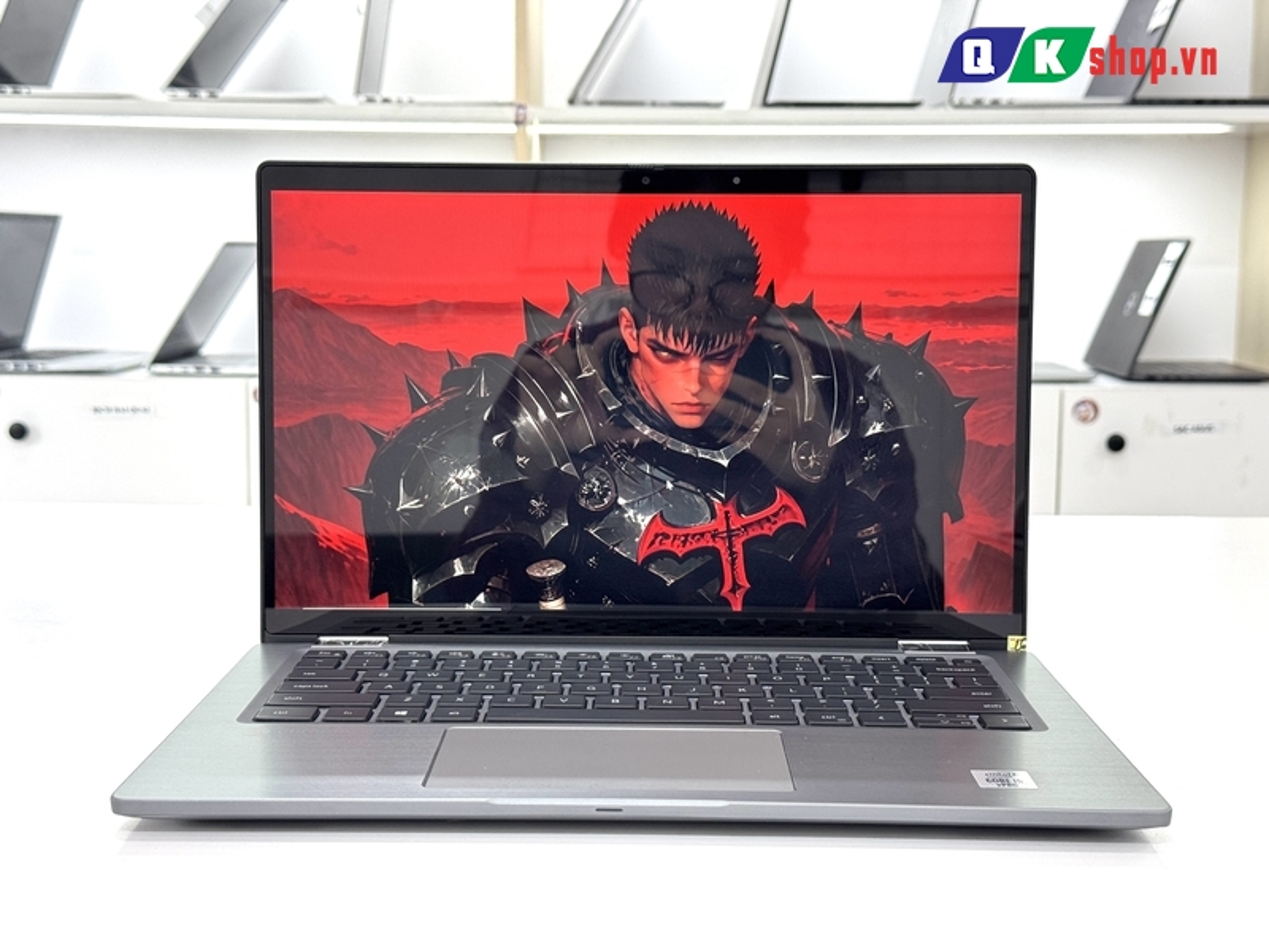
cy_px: 476
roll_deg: +0.3
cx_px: 634
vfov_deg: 30.3
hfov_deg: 39.7
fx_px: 1760
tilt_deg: -7.8
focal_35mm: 48
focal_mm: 6.76
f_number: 1.78
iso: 160
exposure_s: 1/100
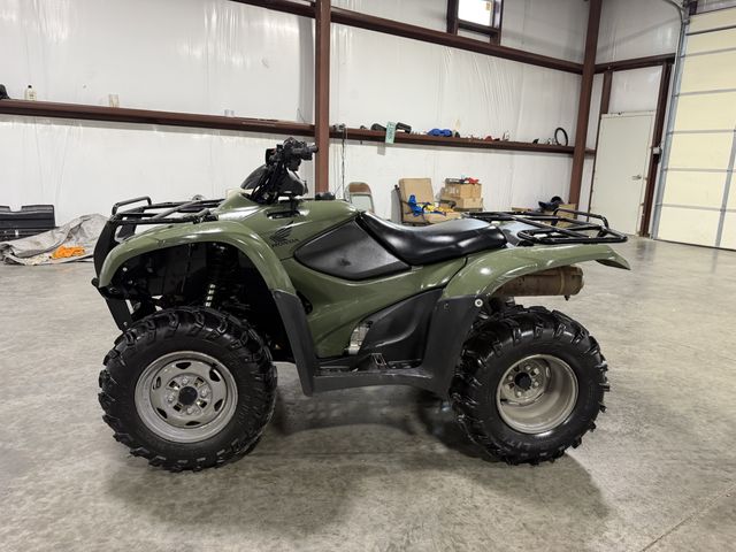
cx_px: 368
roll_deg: -0.2
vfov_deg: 56.8
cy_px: 276
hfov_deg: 71.6
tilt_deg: -11.3
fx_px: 510
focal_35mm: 24
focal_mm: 6.76
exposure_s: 1/60
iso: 250
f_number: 1.78
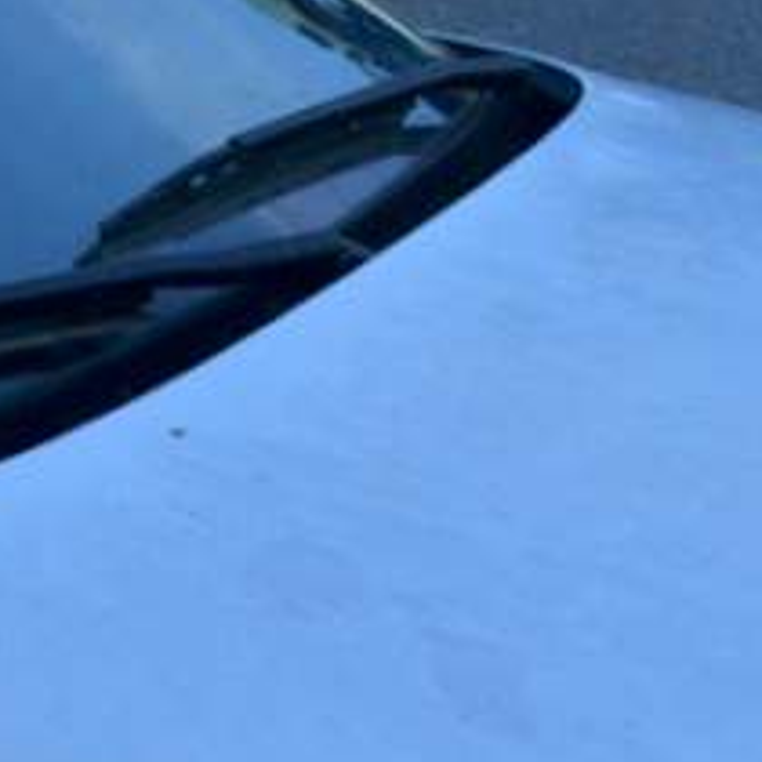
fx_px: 4518
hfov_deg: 9.2
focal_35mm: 181
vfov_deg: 9.3
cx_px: 1321
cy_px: -428
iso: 200
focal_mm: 25
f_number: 8
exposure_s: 1/250
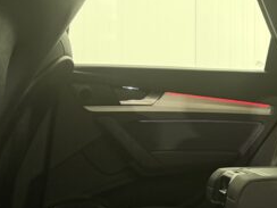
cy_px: 124
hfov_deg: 28.8
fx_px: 472
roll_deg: -0.7
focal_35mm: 59
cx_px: 324
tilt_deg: +1.2
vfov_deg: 24.8
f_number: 1.78
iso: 1600
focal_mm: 6.76
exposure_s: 1/25
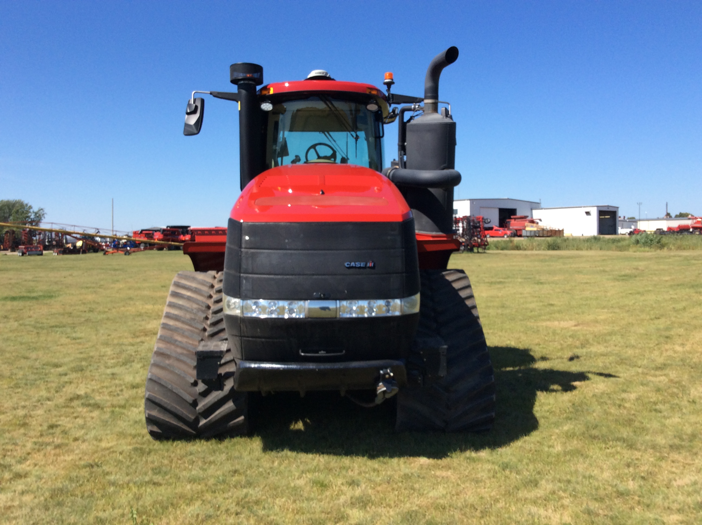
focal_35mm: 32
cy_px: 262
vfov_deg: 44.1
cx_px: 351
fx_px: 648
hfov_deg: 56.9
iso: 32
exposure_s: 1/1217
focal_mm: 3.3
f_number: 2.4
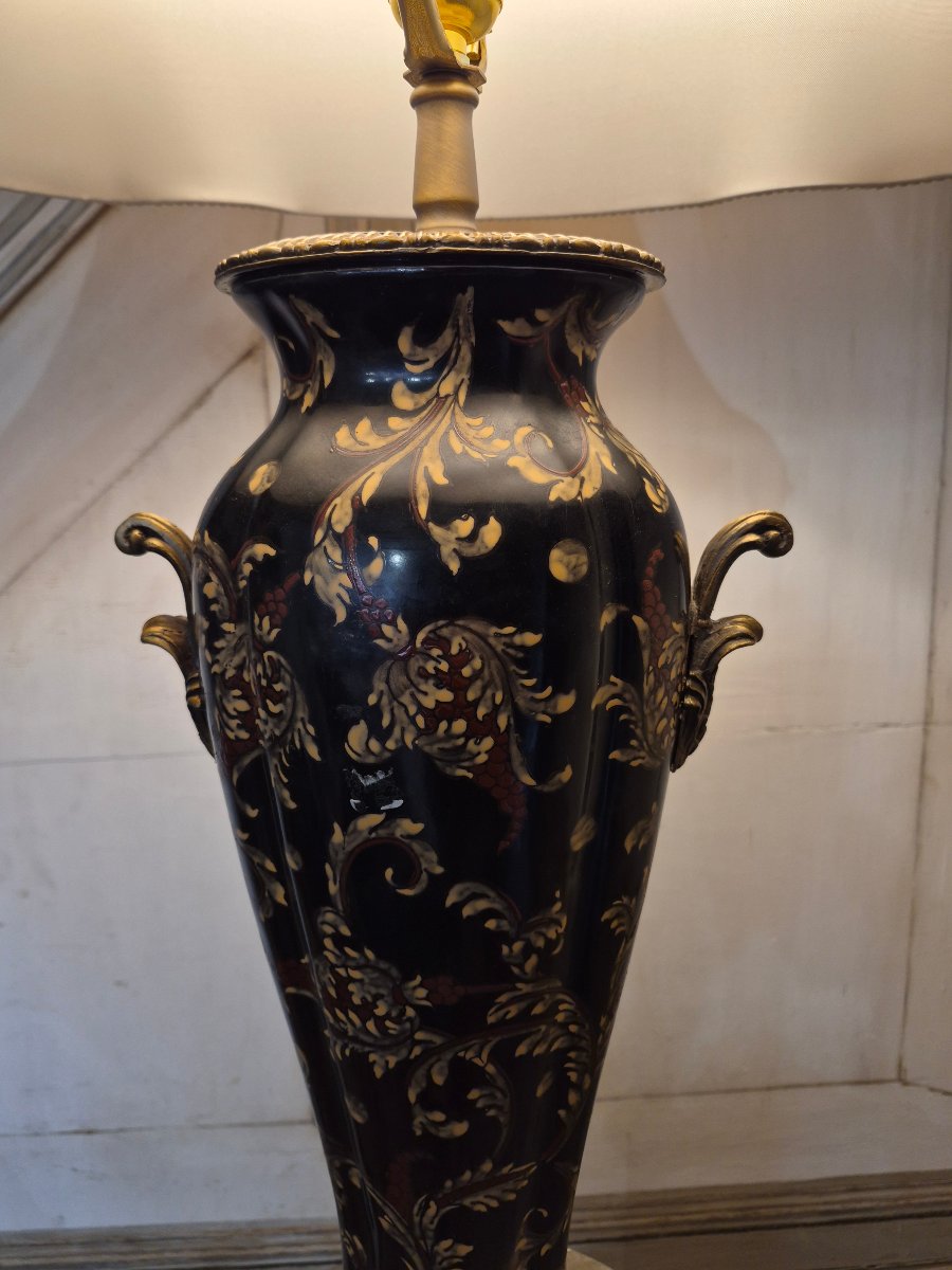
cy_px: 635
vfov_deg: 73.9
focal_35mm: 23
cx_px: 476
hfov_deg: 58.9
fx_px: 843
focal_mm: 5.4
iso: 125
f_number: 1.8
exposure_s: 1/100
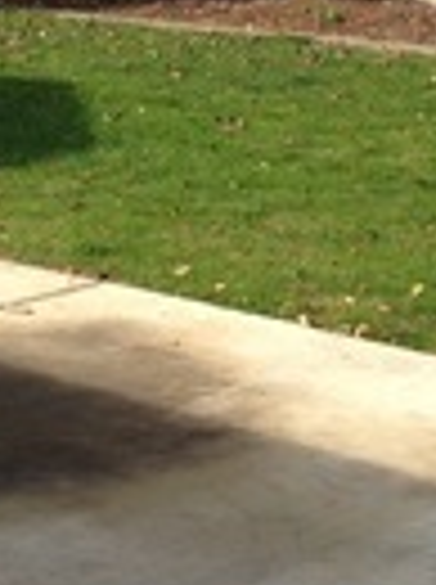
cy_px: 122
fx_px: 2140
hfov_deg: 11.5
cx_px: 29
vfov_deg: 15.5
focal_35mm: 127
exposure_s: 1/889
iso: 50
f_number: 2.4
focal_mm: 4.12
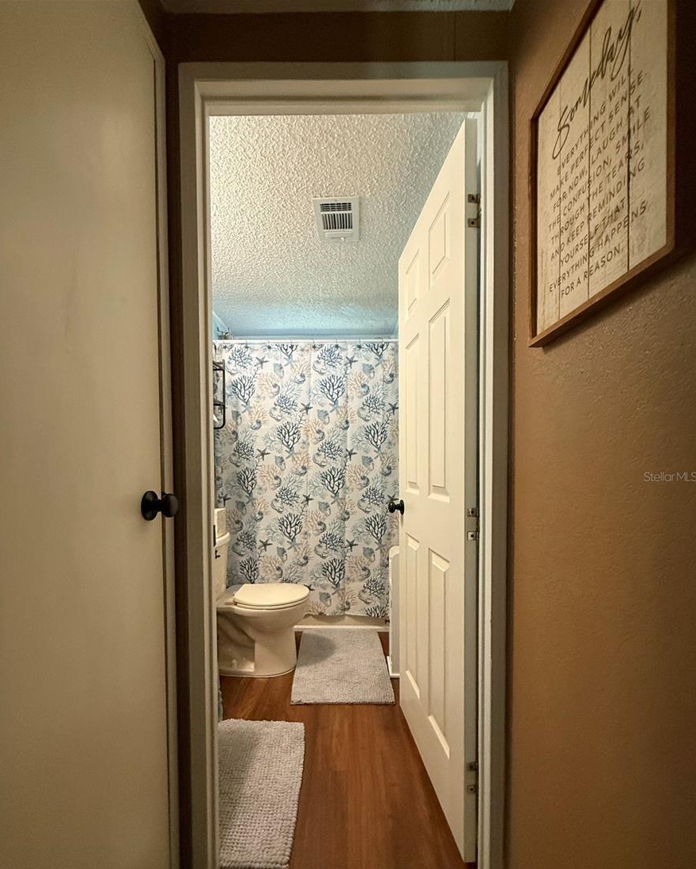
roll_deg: -0.3
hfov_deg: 84.1
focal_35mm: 15
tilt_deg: +0.8
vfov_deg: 96.5
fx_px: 386
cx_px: 342
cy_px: 476
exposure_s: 1/60
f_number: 2.2
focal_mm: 2.22
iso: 500
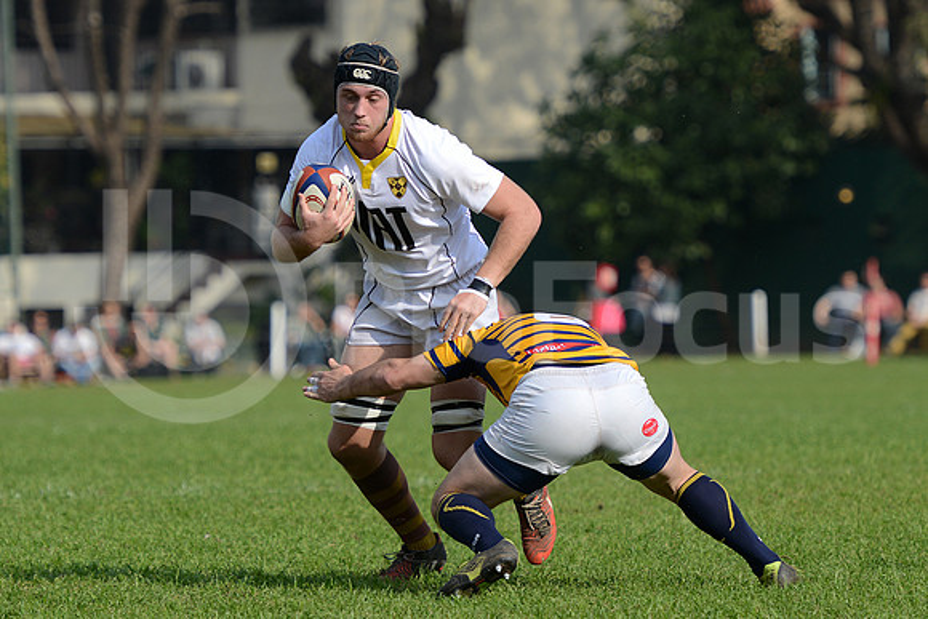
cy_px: 310
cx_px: 464
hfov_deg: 9.4
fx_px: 5672
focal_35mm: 220
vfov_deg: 6.2
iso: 320
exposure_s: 1/2000
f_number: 4
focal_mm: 220
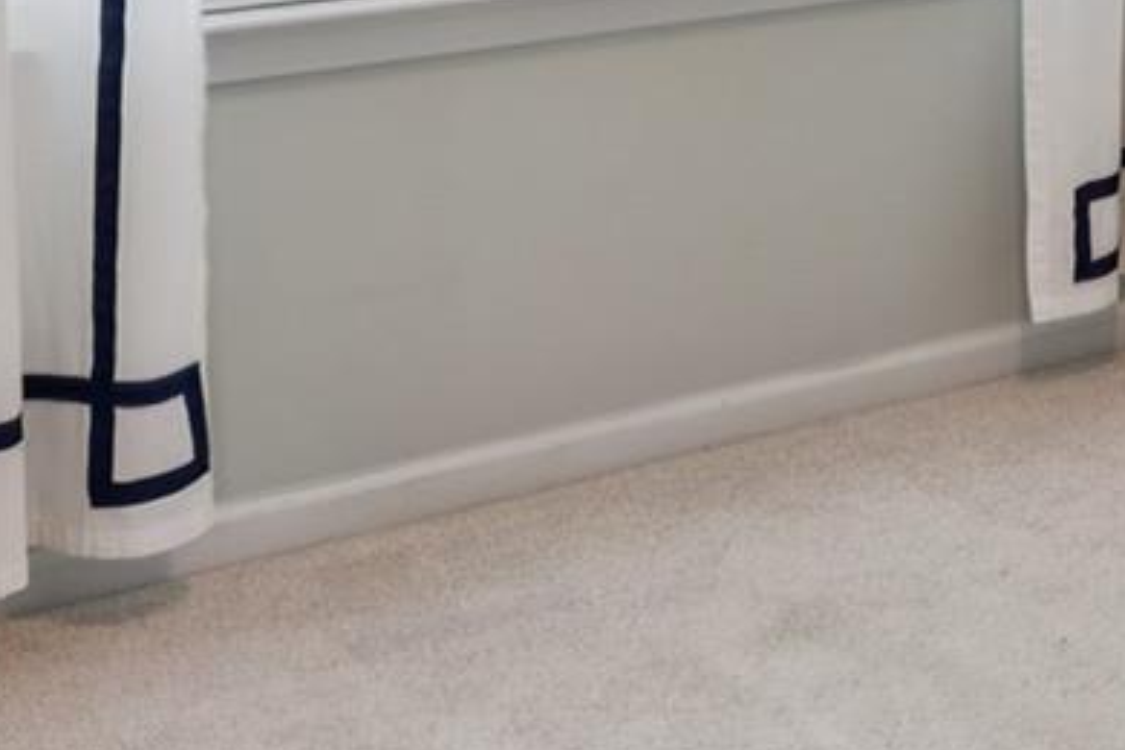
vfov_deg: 14.4
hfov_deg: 21.0
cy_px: -402
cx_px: 1460
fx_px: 2756
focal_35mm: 88
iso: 100
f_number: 13
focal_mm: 16.8
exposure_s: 1
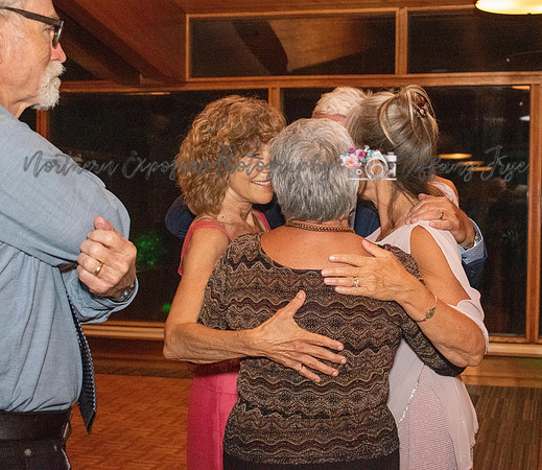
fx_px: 911
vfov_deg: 28.9
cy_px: 235
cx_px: 353
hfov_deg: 32.9
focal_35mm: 55
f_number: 4.2
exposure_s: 1/60
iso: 6400
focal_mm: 31
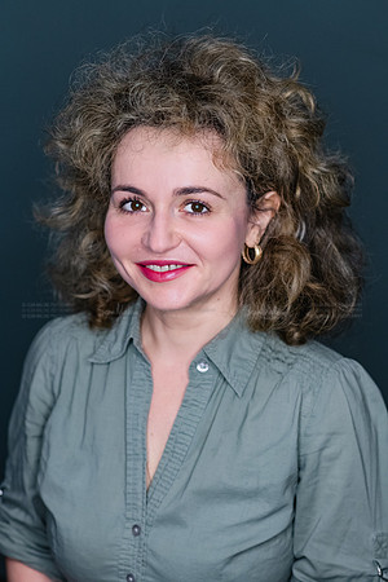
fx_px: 1374
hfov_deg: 16.1
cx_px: 194
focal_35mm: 85
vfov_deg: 23.9
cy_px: 291
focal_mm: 85
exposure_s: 1/400
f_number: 3.5
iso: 2000
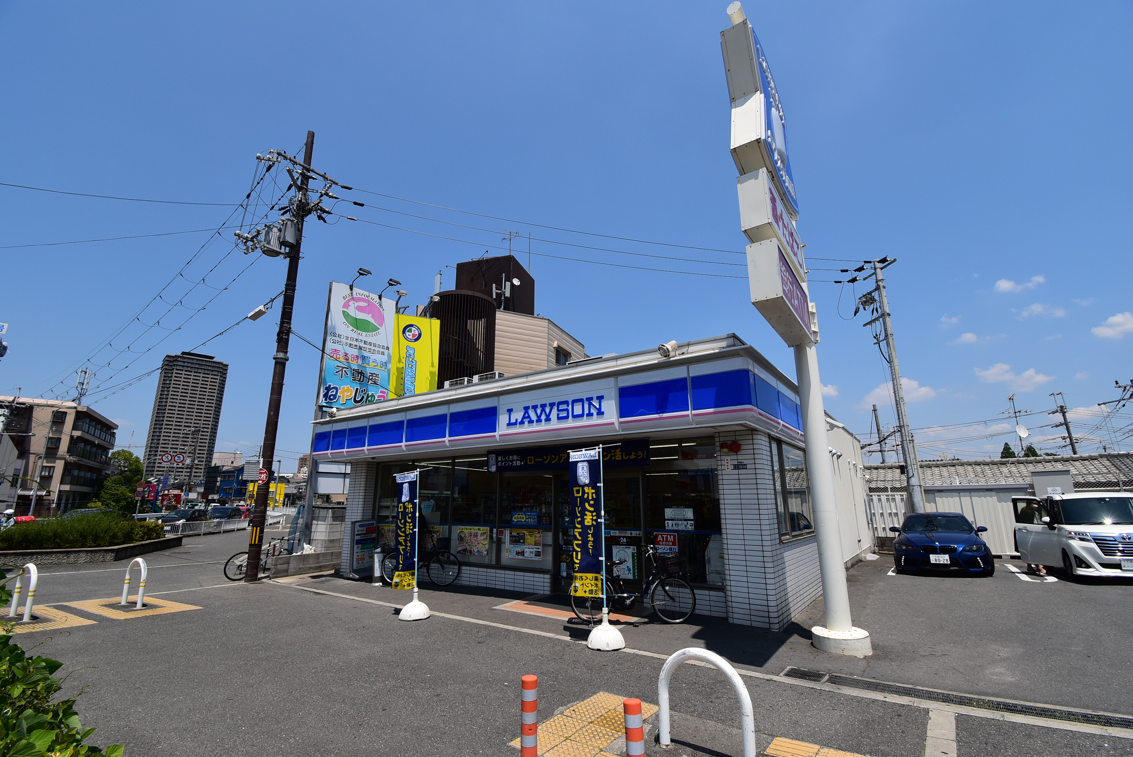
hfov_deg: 100.3
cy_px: 378
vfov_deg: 77.4
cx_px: 566
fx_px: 472
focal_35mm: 15
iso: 250
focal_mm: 10
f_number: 11
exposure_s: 1/500
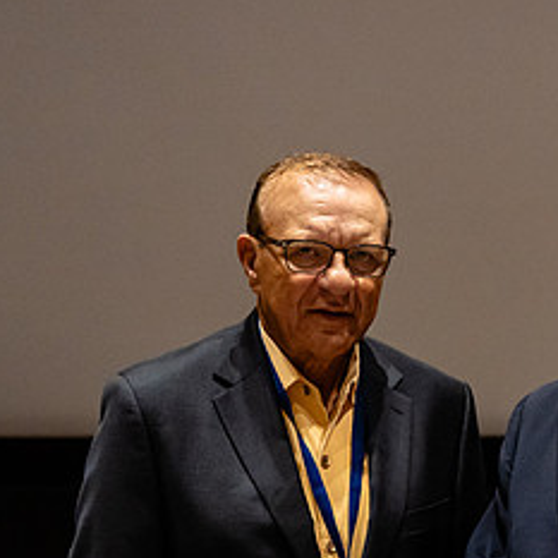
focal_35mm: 77
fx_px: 1404
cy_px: 439
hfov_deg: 21.9
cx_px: 517
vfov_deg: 22.2
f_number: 2.8
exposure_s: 1/200
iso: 4000
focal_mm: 35
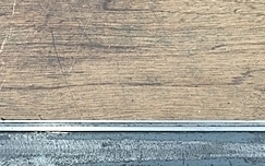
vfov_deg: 15.9
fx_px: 585
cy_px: 153
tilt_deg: -57.5
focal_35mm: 81
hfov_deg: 25.4
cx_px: 96
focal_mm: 4.15
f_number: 2.2
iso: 64
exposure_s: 1/30
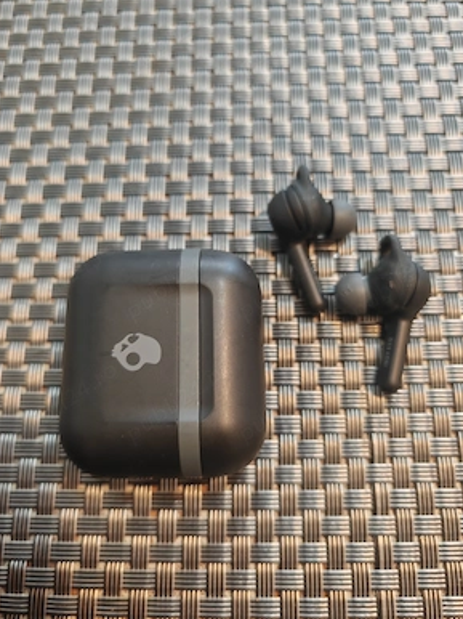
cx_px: 234
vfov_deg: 63.5
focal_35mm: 28
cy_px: 306
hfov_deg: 49.7
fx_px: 500
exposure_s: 1/50
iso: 320
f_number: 1.6
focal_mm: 7.62
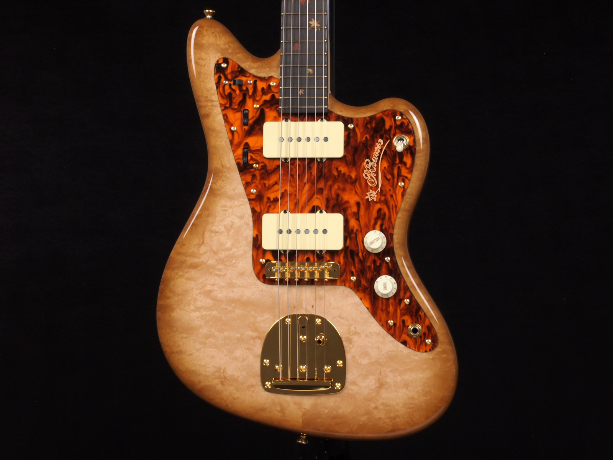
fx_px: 1488
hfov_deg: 23.3
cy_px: 230
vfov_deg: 17.6
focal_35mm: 84
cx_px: 306
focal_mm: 42
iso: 200
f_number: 14
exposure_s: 1/2.5
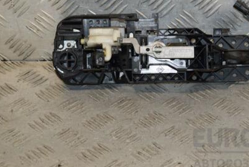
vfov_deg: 10.5
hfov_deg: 15.6
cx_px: 181
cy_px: 54
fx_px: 907
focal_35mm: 131
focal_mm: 58
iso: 800
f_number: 7.1
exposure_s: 1/200
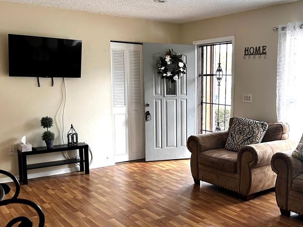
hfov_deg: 46.1
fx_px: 350
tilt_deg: -7.1
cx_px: 203
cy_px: 125
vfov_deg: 35.9
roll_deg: -0.3
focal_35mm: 40
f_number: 1.5
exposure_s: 1/60
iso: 125
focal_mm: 5.7
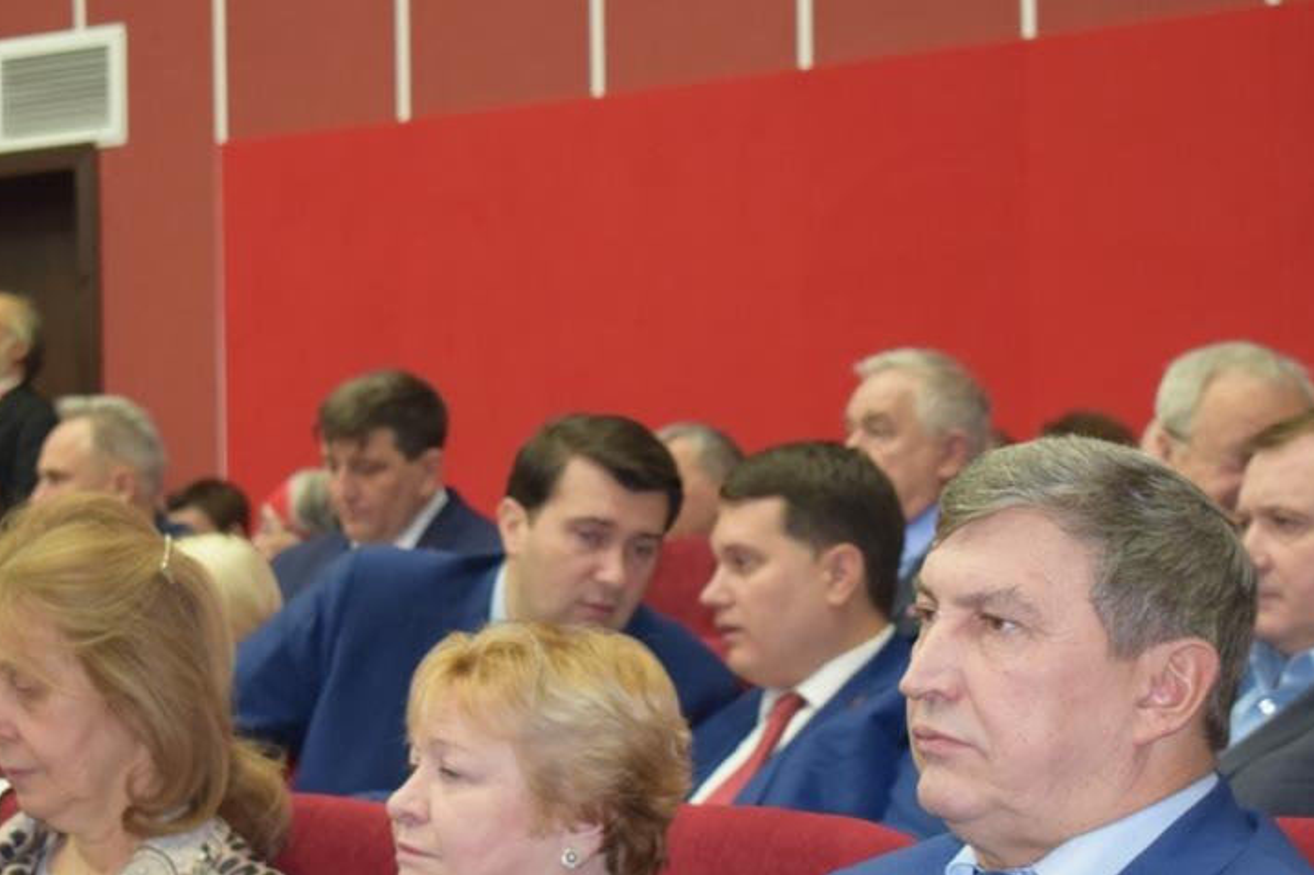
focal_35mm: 103
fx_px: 3758
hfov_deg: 19.8
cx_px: 604
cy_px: 623
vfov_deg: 13.3
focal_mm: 48
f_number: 5.3
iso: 2500
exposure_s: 1/60
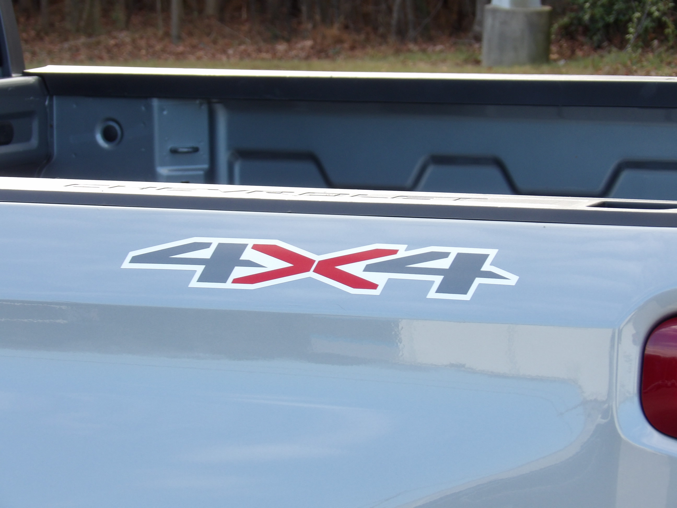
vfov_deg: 10.4
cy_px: 254
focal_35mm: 143
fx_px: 2797
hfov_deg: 13.8
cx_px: 338
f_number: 4.3
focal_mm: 25.6
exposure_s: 1/126
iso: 100
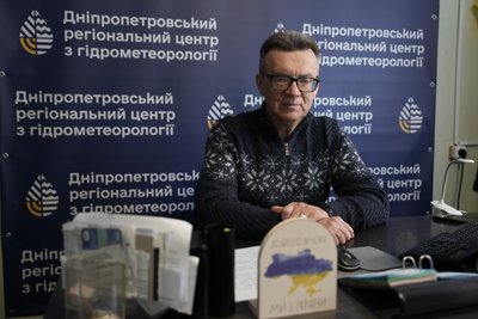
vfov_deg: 38.9
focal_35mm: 34
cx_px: 239
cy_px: 160
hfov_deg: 55.8
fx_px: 452
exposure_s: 1/50
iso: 500
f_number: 2.8
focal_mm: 34
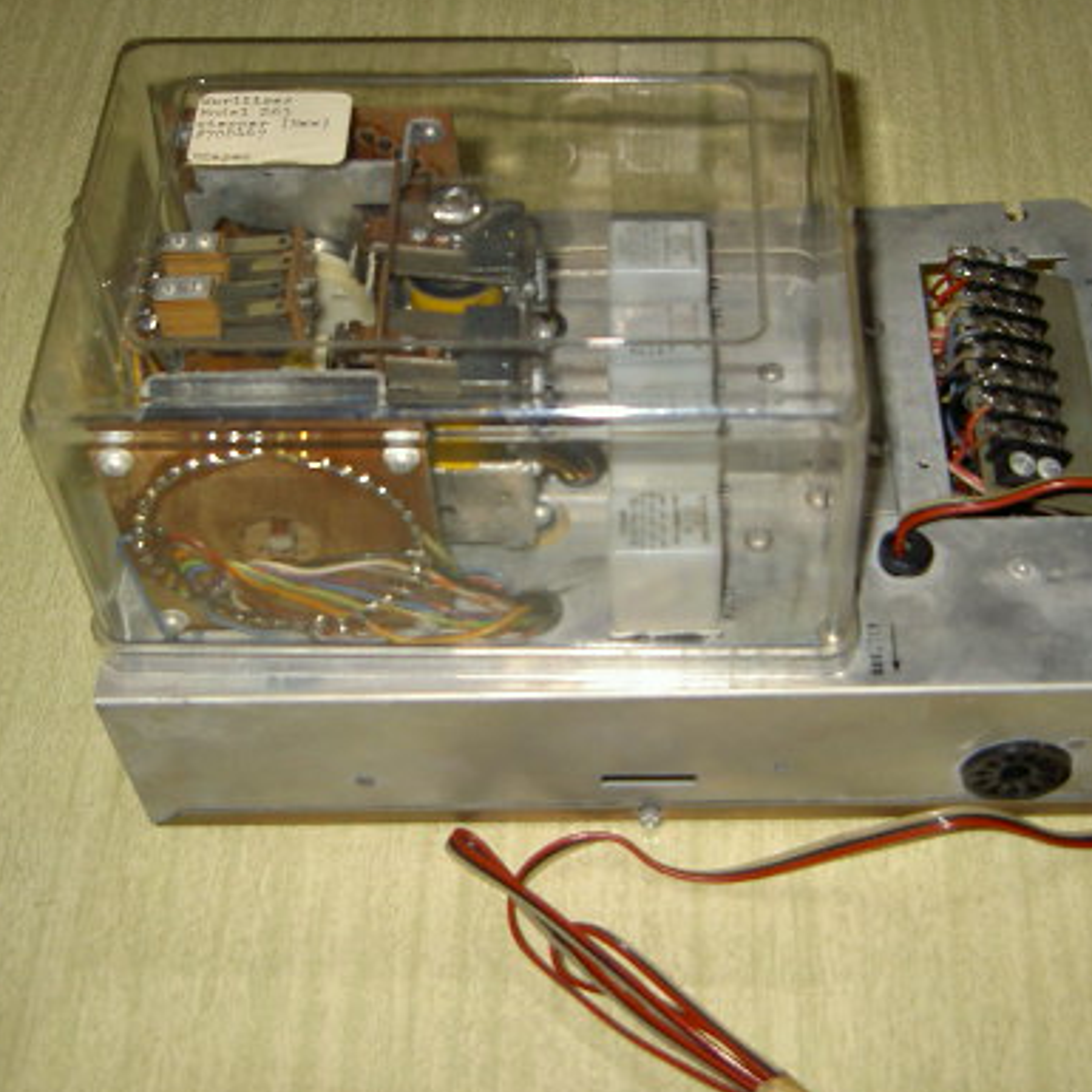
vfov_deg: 34.0
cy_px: 477
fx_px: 1785
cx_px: 638
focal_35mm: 50
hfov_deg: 33.9
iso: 50
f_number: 2.8
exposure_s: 1/60
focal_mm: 5.6
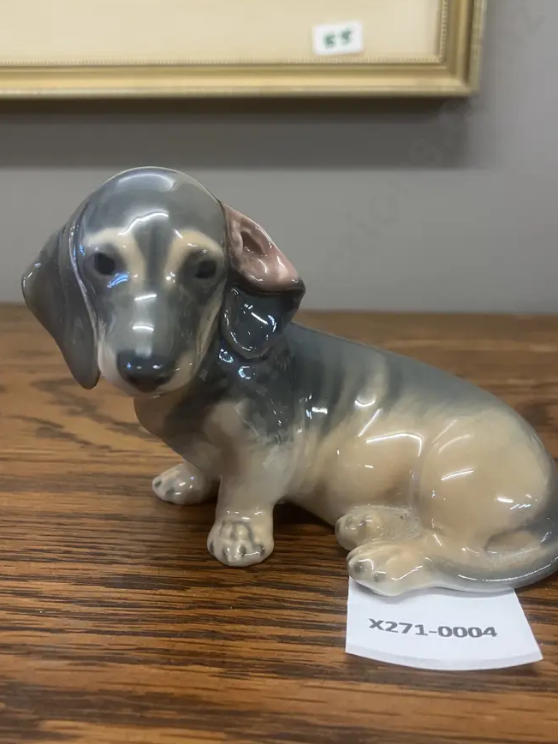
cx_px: 271
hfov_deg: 43.0
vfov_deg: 55.3
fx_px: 709
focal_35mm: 33
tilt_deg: -14.1
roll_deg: -0.4
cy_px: 359
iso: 200
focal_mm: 3.99
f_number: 1.8
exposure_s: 1/50
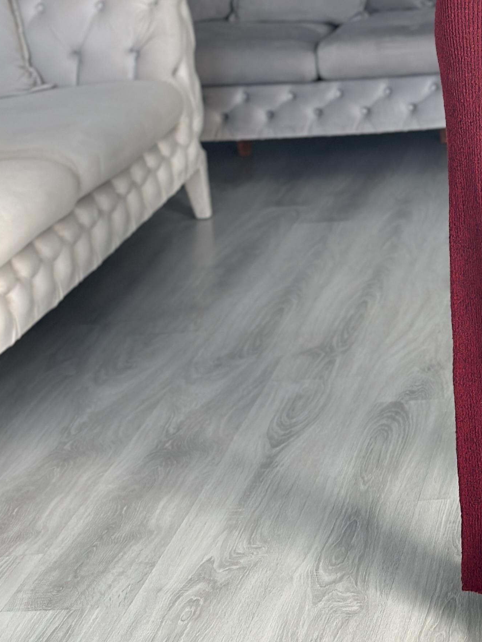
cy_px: 23
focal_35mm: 109
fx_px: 2024
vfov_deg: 17.7
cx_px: 531
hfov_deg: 13.3
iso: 100
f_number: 1.78
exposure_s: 1/121
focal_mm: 6.86
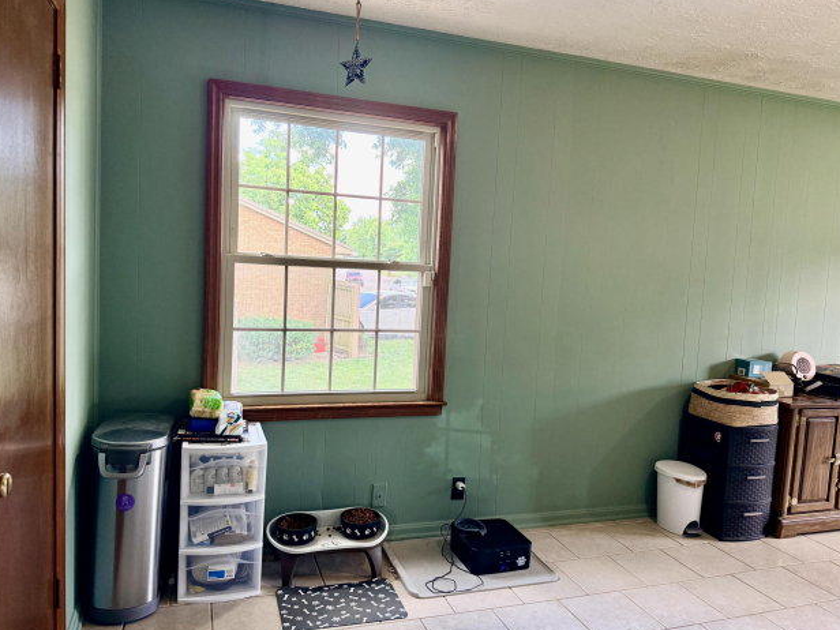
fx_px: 631
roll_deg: -2.9
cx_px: 414
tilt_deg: -3.4
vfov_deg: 53.1
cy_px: 314
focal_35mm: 26
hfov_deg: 67.3
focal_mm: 6.76
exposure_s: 1/79
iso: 200
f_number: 1.78
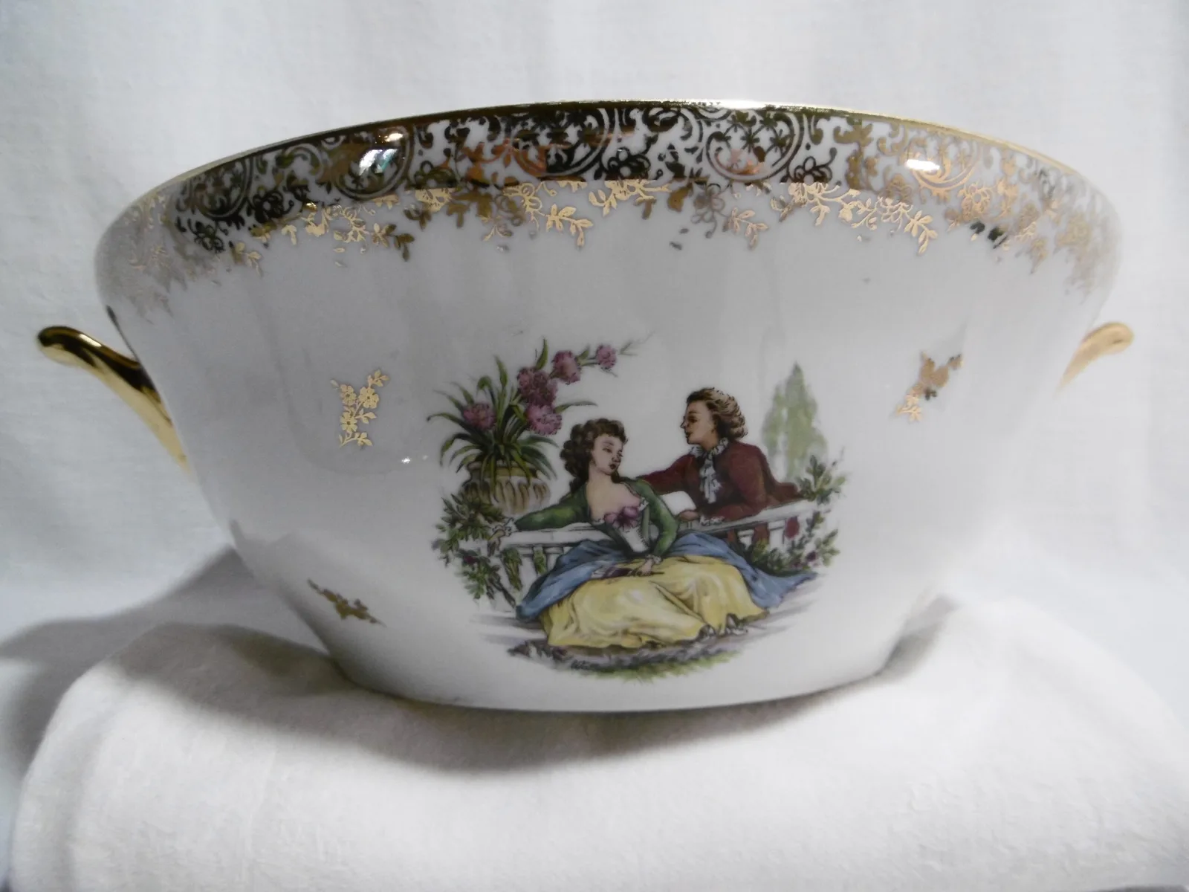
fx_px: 824
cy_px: 446
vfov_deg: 56.8
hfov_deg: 71.6
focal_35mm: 24
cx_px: 594
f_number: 3.1
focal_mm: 4.3
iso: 320
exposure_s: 1/60
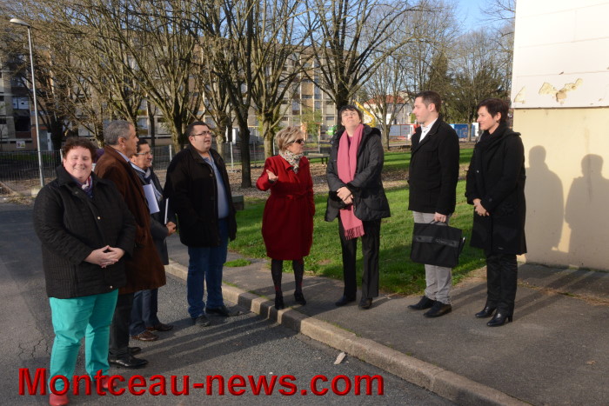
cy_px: 203
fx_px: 592
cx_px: 304
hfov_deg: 54.4
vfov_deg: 37.9
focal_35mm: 35
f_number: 22
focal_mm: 35
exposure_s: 1/250
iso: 2200
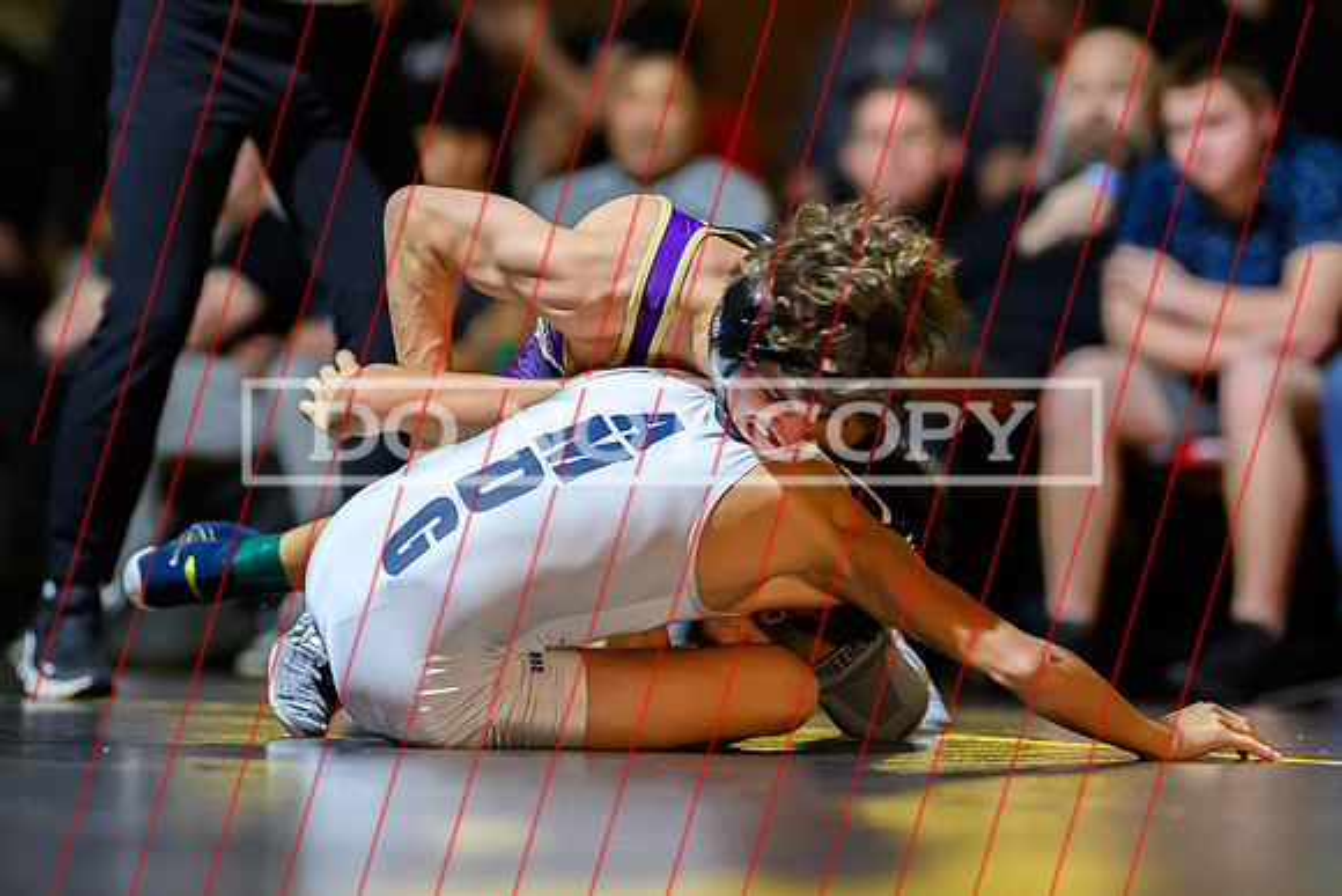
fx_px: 8195
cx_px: 659
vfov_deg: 6.3
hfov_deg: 9.4
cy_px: 550
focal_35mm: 220
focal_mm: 135
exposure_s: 1/640
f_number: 1.8
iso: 8000
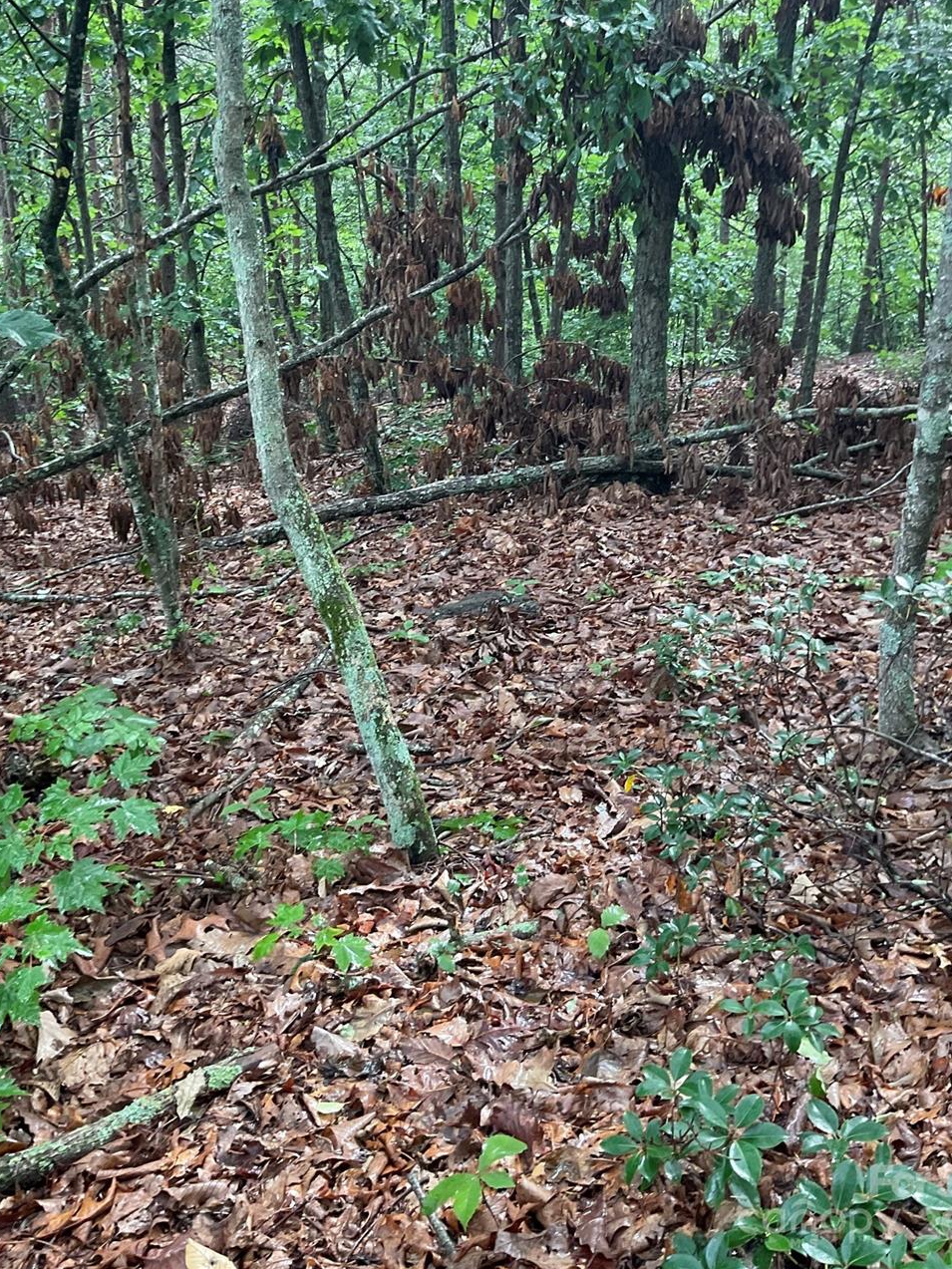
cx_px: 480
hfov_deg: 40.7
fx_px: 1283
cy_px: 504
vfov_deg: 52.2
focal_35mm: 35
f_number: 1.8
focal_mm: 3
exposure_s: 1/60
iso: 64
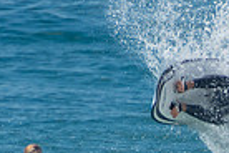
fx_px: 15984
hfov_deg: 0.8
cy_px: 234
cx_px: 304
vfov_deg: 0.5
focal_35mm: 2513
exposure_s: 1/1250
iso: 140
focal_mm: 400
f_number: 5.6
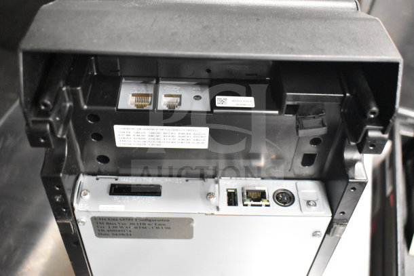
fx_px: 449
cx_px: 207
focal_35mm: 39
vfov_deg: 34.2
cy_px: 138
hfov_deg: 49.5
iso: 8000
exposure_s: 1/40
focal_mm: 26
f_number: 4
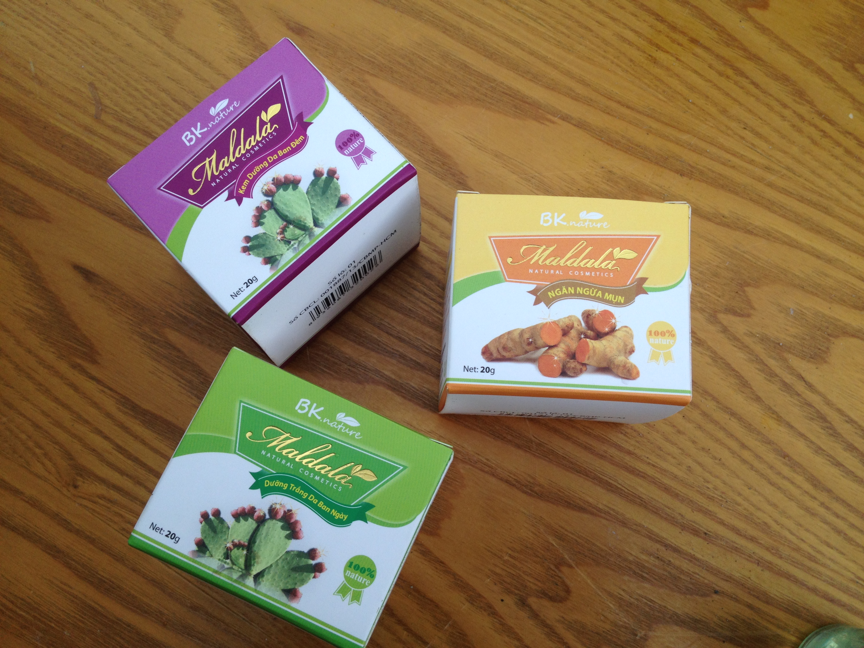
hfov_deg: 52.6
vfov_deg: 40.7
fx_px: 874
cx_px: 432
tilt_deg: -81.3
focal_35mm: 35
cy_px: 324
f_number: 2.4
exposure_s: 1/123
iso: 50
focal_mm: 4.28
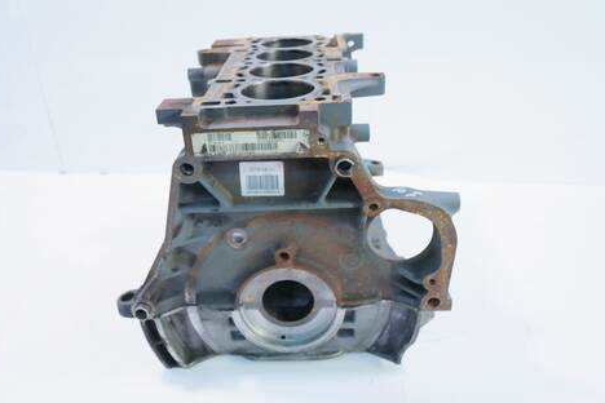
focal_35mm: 32
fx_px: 538
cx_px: 296
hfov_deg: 58.7
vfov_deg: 41.1
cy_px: 191
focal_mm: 15
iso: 320
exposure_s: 1/60
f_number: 3.7
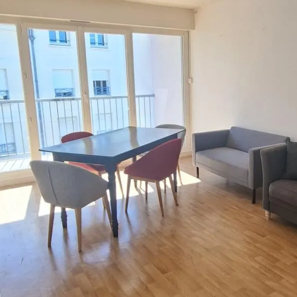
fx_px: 320
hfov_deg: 48.2
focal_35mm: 33
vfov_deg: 49.7
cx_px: 216
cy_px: 144
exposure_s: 1/120
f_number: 2.2
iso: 40
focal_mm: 1.74
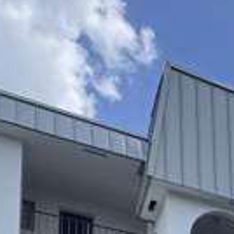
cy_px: 459
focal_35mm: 74
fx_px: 566
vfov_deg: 17.4
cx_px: 423
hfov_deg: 18.3
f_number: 2.2
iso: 40
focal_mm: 2.22
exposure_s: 1/956
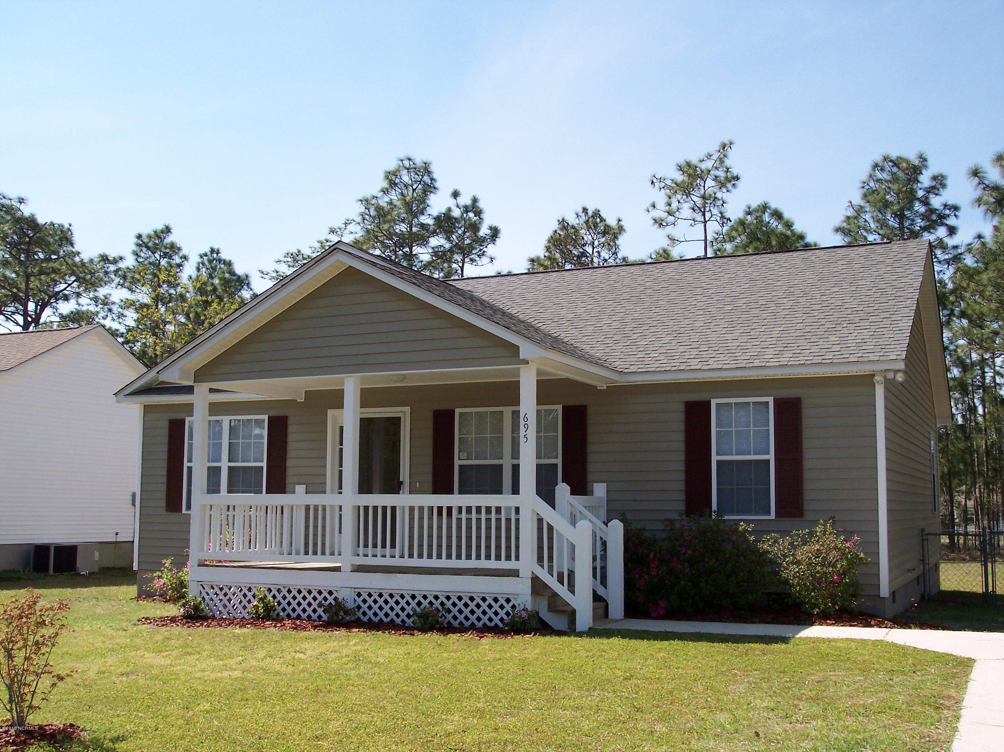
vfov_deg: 37.7
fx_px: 1102
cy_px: 376
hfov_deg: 49.0
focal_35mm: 38
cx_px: 502
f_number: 4.8
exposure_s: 1/500
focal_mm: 8
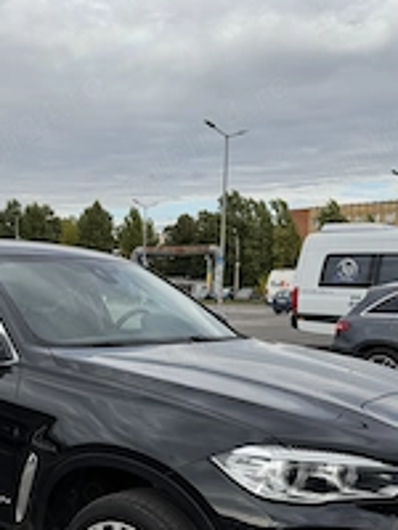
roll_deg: -0.8
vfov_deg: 38.8
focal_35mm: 48
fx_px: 736
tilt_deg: -7.5
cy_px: 384
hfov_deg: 29.9
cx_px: 111
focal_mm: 6.76
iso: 80
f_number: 1.78
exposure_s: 1/1869
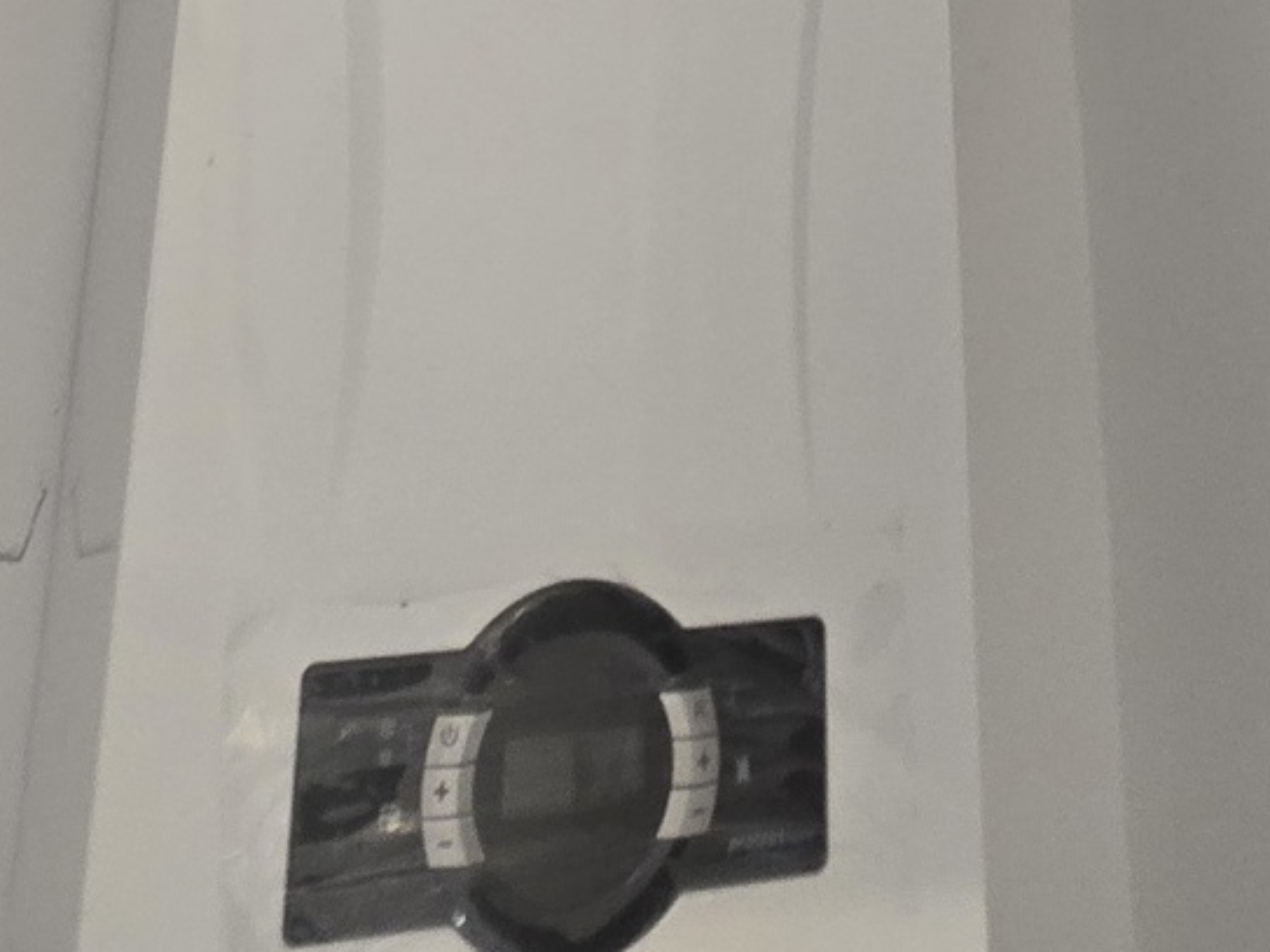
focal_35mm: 46
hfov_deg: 41.2
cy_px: -690
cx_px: 660
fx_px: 1687
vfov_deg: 22.0
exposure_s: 1/50
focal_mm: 2.2
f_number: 2.2
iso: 160
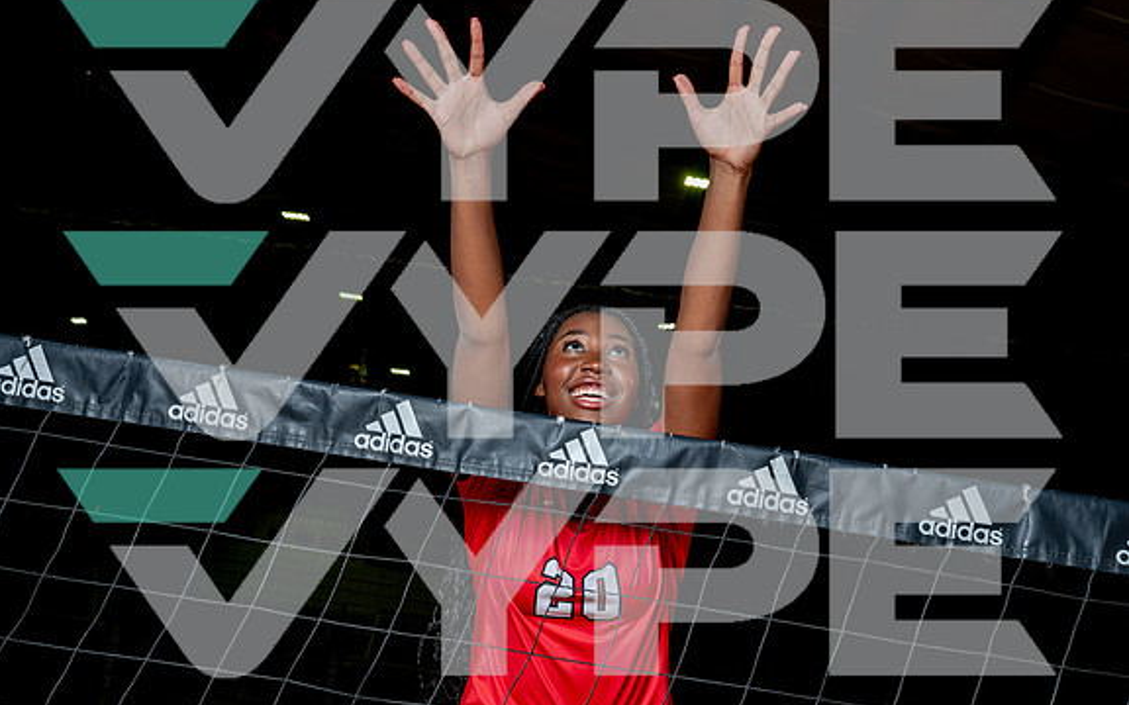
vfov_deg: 25.3
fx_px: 1569
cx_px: 550
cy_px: 371
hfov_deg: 39.6
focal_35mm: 51
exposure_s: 1/250
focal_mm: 41
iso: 250
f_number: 8
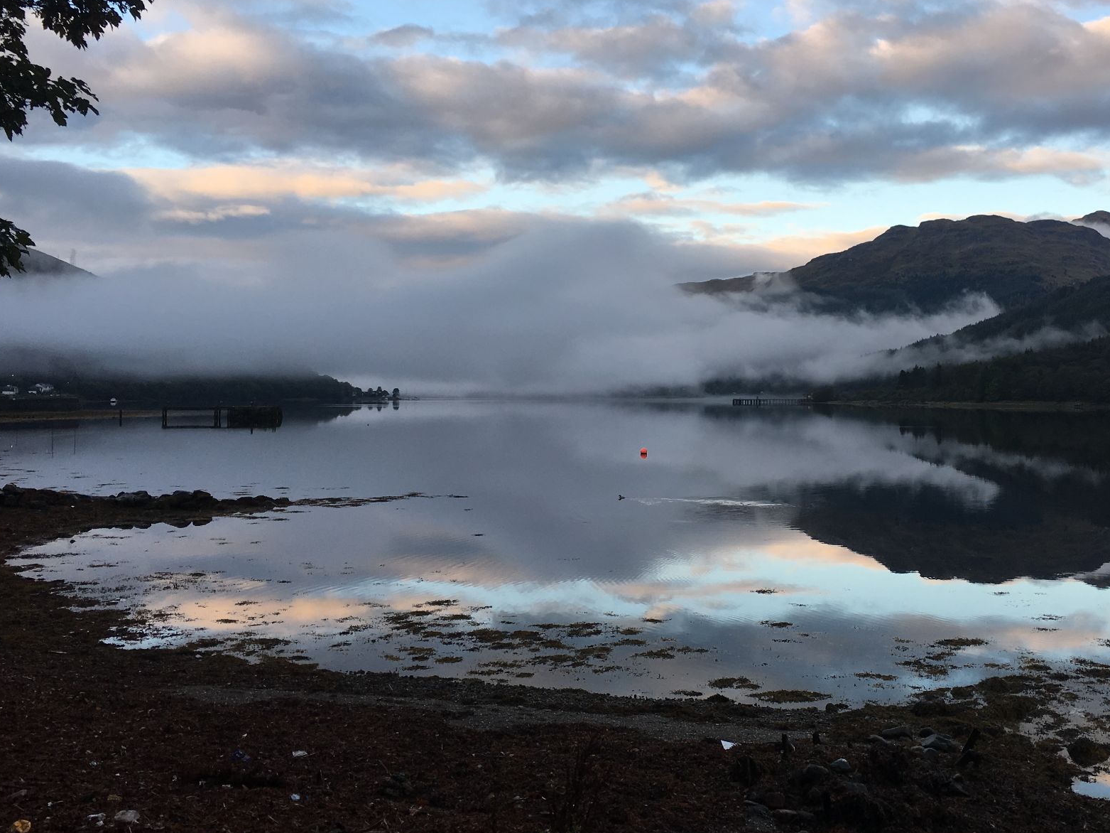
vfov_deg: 37.7
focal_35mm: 38
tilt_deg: -0.3
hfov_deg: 48.4
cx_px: 706
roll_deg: -0.6
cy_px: 382
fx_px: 1218
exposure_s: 1/222
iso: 25
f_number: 2.2
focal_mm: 4.15
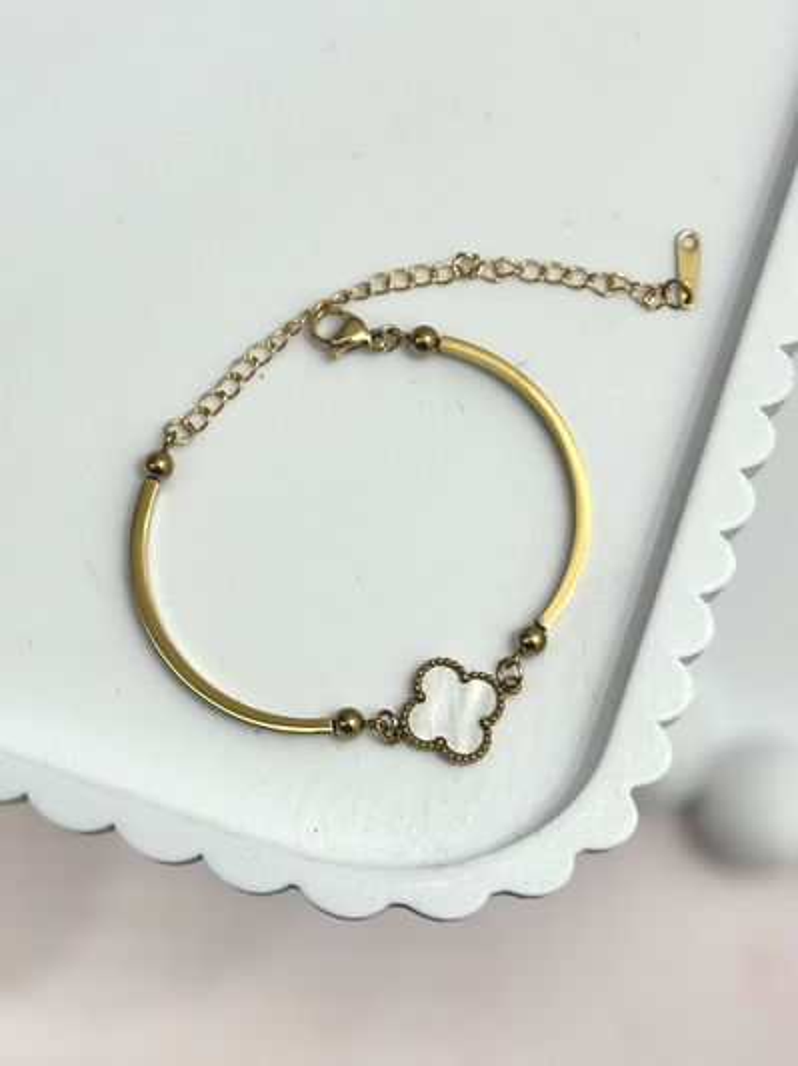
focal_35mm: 48
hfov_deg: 30.2
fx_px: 1477
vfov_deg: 39.7
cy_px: 533
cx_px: 399
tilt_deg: -75.9
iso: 100
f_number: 1.78
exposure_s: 1/100
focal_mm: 6.86
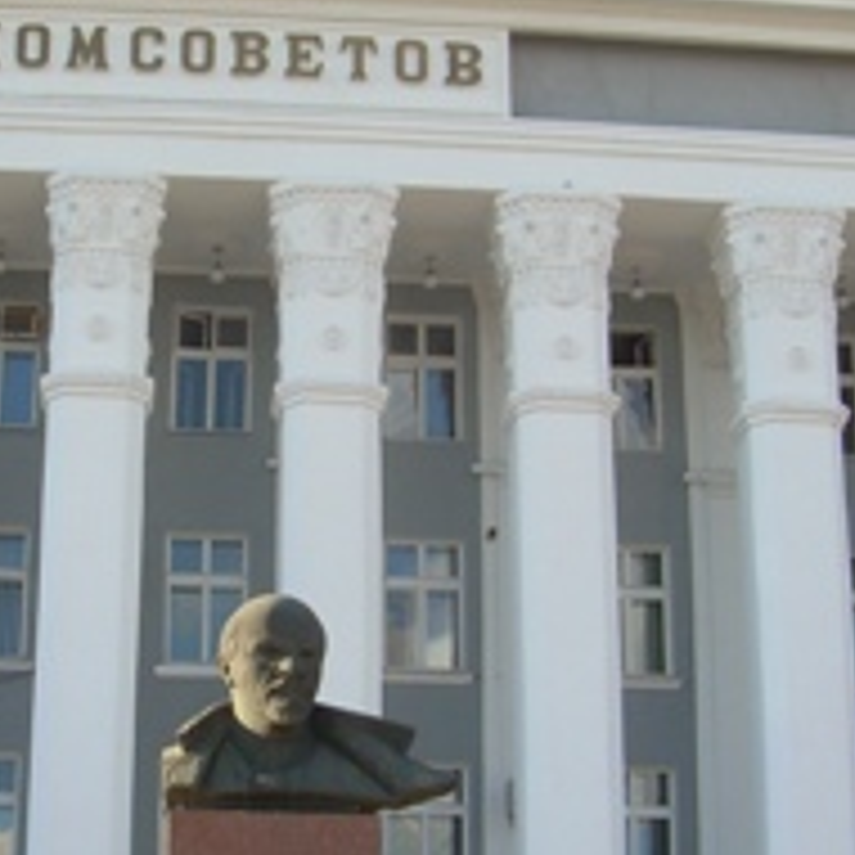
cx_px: 279
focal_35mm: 79
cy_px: 540
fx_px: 2208
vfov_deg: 21.9
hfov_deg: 21.8
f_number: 4.6
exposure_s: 1/149
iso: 50
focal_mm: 6.3
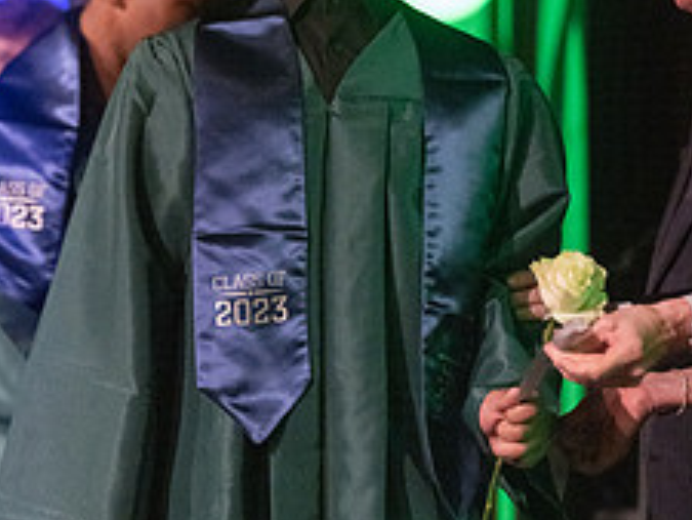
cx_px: 301
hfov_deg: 7.1
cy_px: 123
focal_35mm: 277
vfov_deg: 5.4
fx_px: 5540
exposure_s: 1/1000
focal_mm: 144
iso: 16000
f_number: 2.8
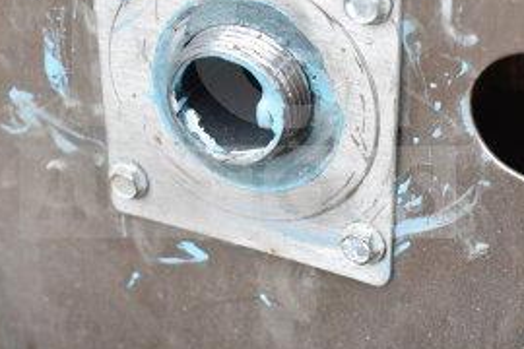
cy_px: 84
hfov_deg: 20.8
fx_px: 1428
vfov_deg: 13.9
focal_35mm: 98
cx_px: 237
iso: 200
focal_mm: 29
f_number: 4.2
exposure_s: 1/80
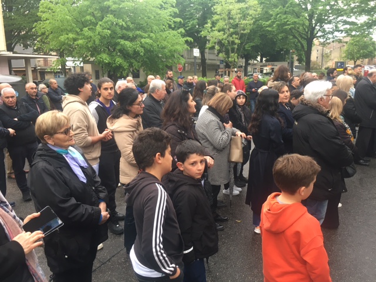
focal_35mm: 29
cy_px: 141
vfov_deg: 48.2
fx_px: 315
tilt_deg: -10.3
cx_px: 188
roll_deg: +0.6
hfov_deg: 61.7
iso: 32
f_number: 2.2
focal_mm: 4.15
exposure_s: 1/33
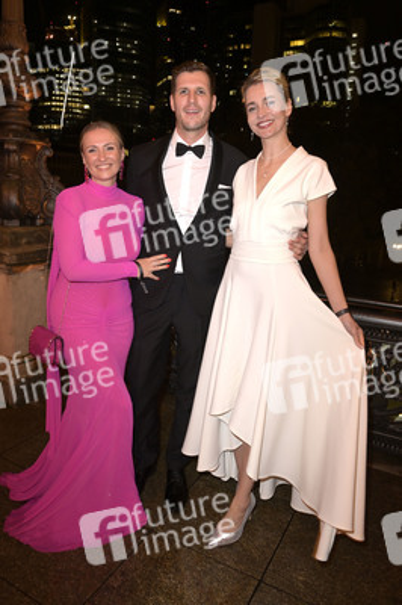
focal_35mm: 24
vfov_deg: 73.8
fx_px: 403
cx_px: 201
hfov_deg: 53.1
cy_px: 302
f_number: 5.6
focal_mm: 24
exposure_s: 1/50
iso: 2500
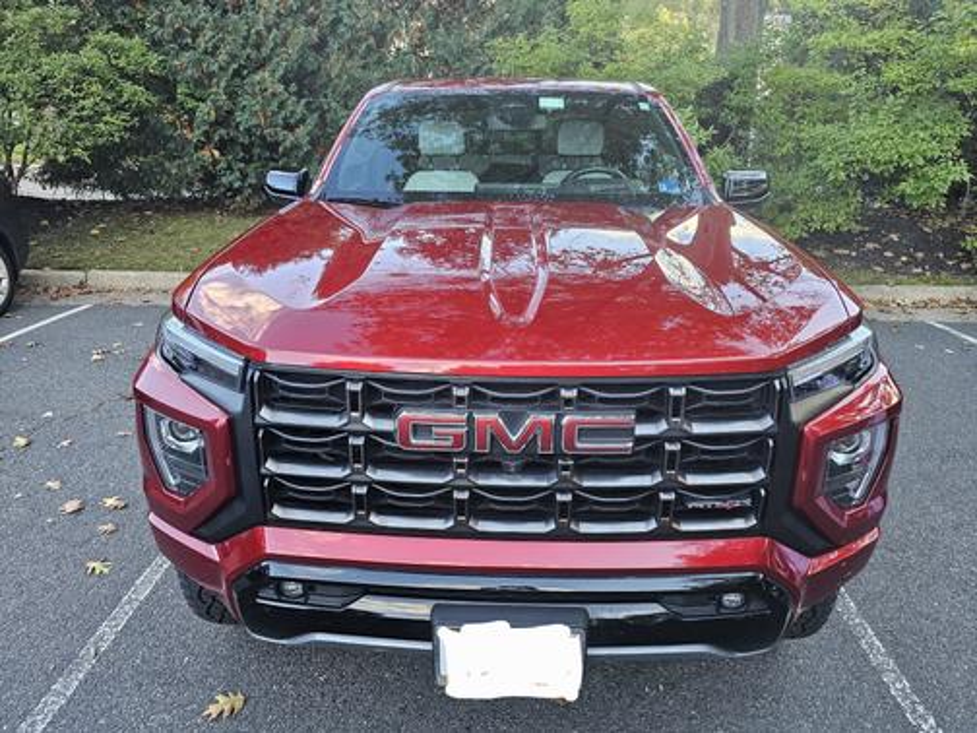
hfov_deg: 73.9
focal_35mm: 23
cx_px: 488
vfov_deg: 58.9
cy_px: 366
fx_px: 649
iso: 160
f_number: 1.7
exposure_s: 1/182
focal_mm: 6.3
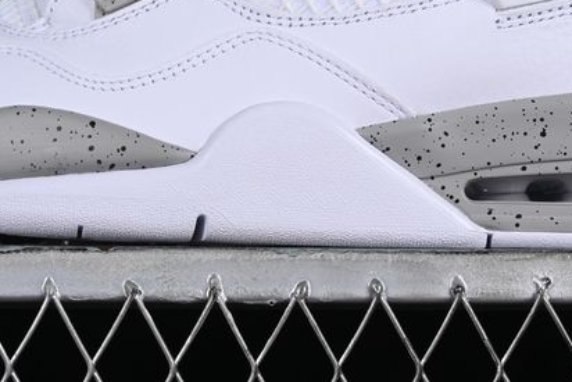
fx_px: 2893
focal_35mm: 182
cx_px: 294
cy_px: -33
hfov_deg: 11.3
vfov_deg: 7.5
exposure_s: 1/80
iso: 160
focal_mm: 50
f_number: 9
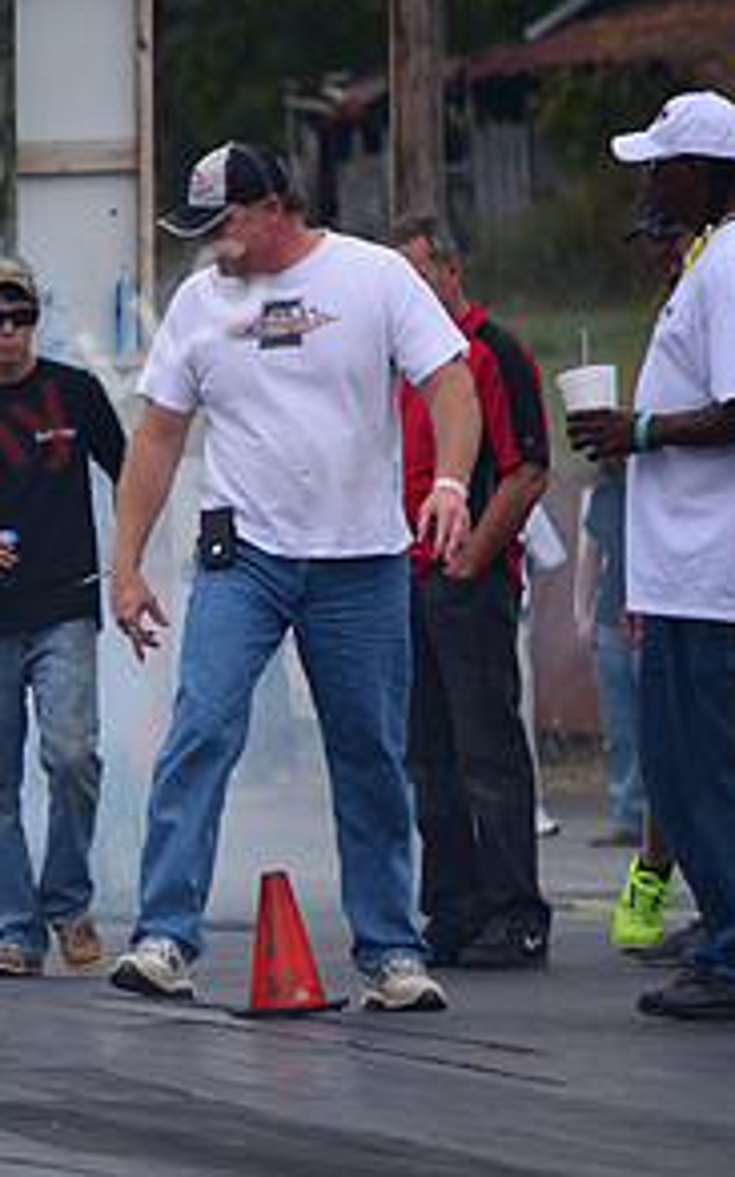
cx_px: -422
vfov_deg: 3.5
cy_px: 751
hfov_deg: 2.2
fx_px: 19336
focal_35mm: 603
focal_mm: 200
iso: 1000
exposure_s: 1/3200
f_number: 7.1
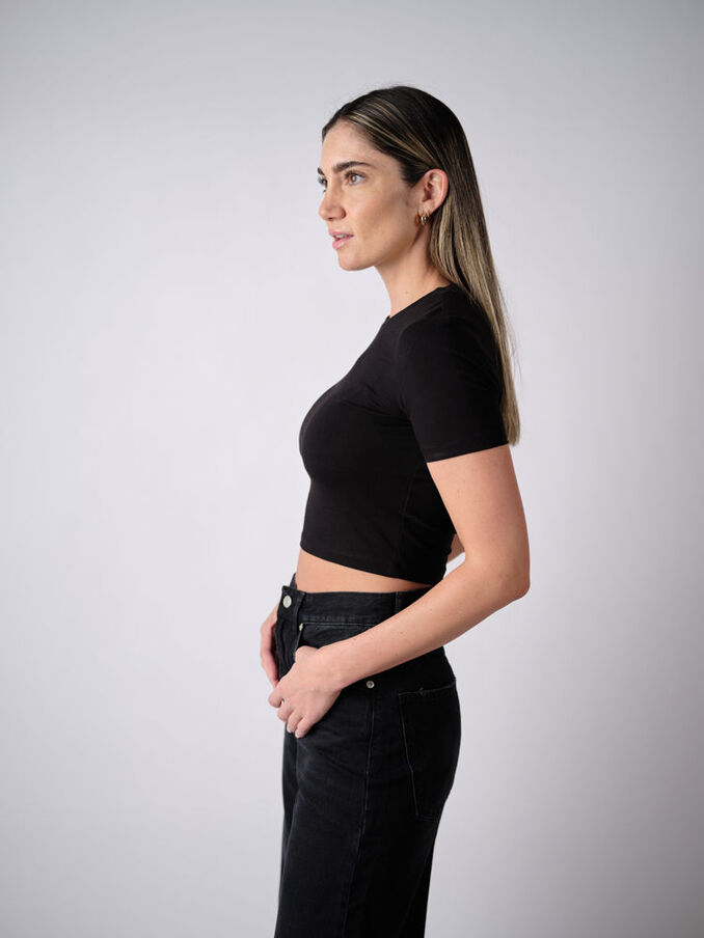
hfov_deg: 29.1
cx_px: 352
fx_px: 1356
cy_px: 469
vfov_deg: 38.2
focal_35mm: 50
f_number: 3.6
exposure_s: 1/125
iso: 100
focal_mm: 63
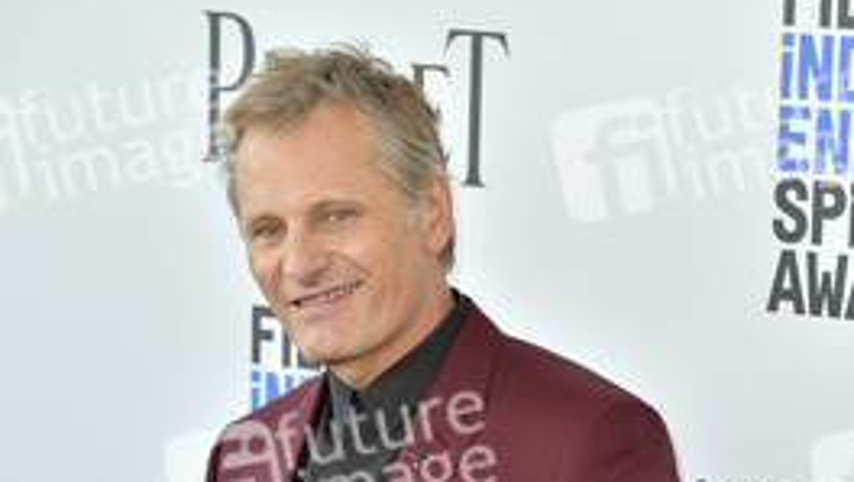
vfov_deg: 5.7
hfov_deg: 10.1
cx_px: 425
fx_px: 4850
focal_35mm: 214
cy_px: 631
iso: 500
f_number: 6.3
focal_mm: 135
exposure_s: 1/320
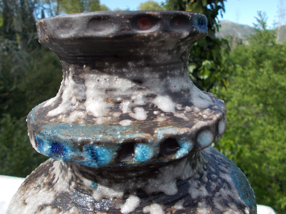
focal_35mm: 30
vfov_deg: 46.8
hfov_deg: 60.0
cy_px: 107
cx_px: 143
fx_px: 248
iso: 80
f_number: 3.4
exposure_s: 1/400
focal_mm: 5.3
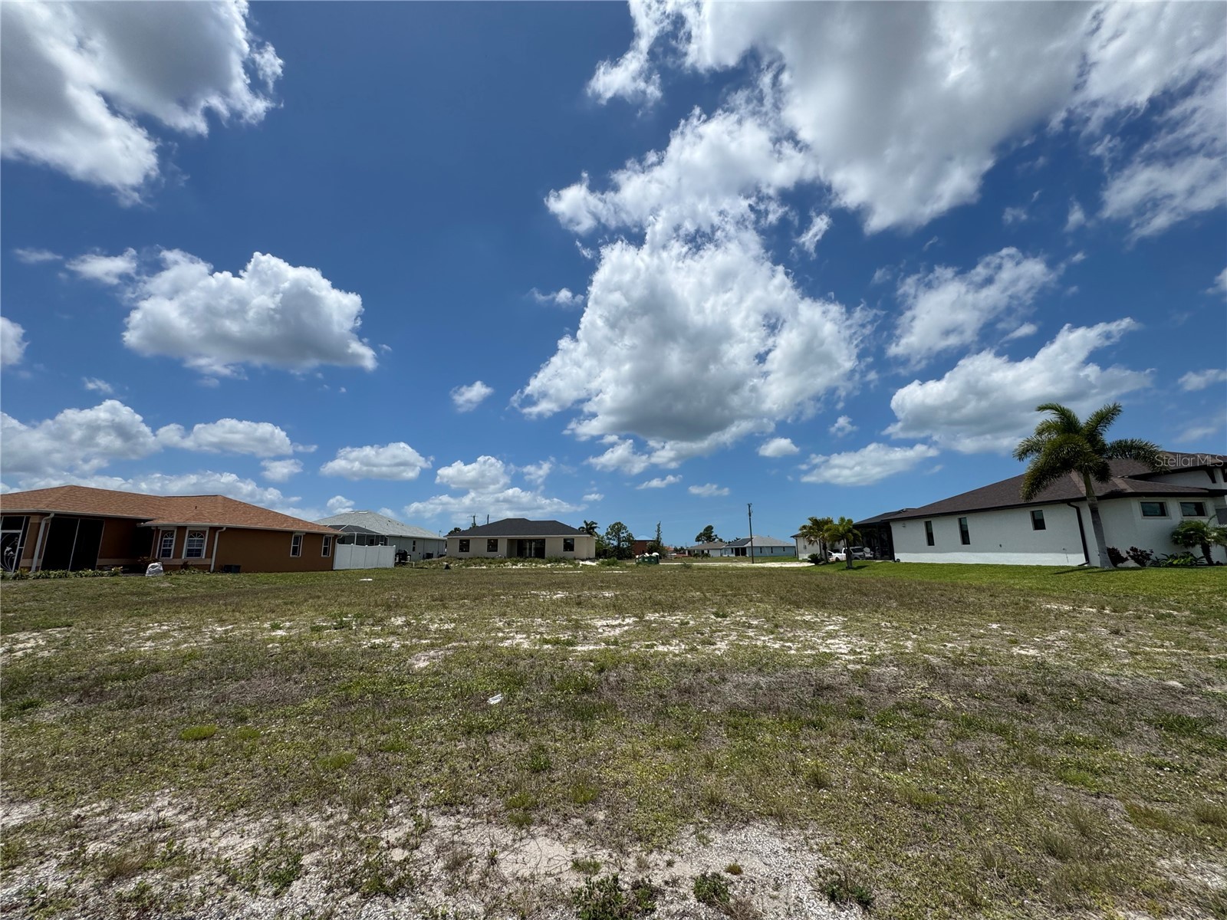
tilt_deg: +11.2
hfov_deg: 102.1
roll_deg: -0.1
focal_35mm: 14
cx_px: 614
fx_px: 496
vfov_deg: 85.7
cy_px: 460
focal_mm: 2.22
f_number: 2.2
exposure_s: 1/3906
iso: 40
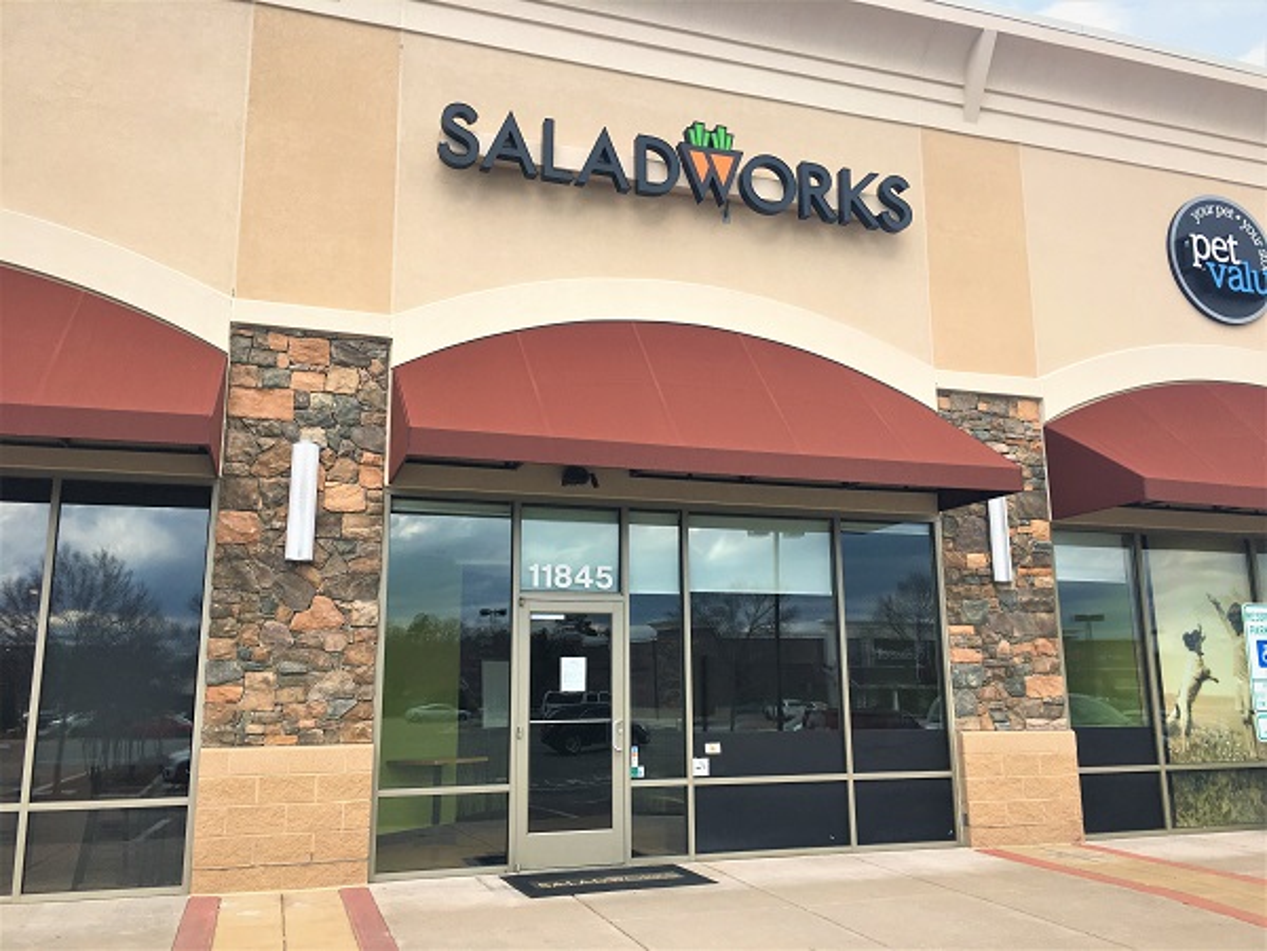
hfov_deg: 61.7
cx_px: 634
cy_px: 476
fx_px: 1061
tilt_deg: +12.1
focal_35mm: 29
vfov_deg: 48.2
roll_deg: +1.3
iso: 25
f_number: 2.2
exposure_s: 1/739
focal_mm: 4.15
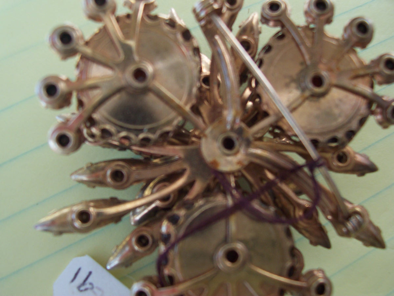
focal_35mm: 37
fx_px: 421
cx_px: 197
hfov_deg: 50.1
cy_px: 148
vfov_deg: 38.7
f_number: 2.8
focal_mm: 5.6
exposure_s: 1/350
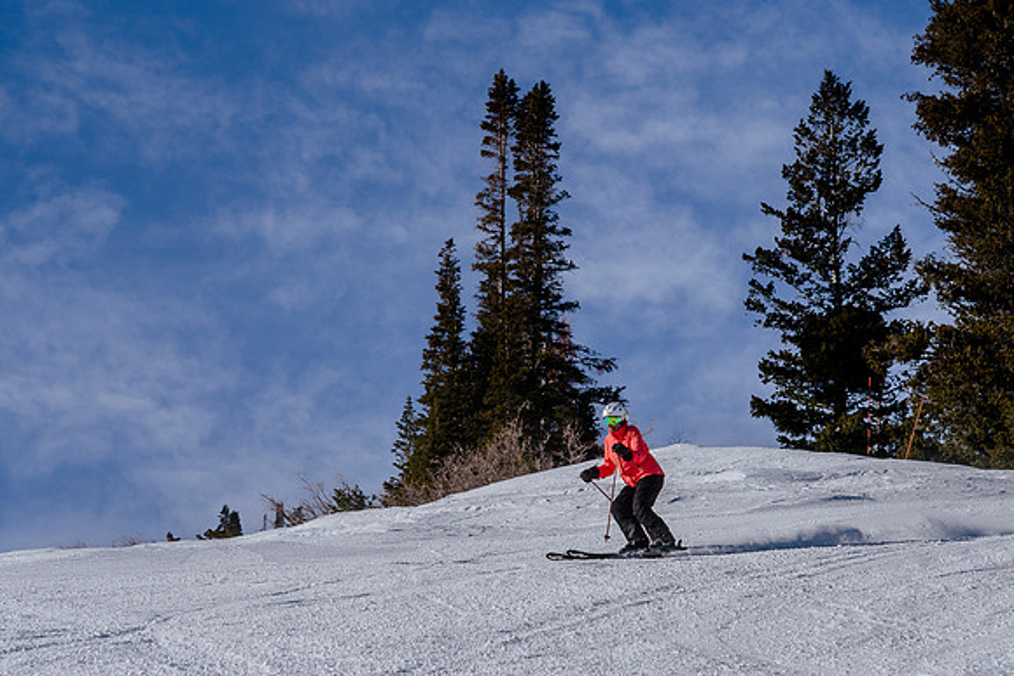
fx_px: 3989
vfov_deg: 9.7
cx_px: 430
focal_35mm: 142
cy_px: 358
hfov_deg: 14.5
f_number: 5.6
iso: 200
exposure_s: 1/3200
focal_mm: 82
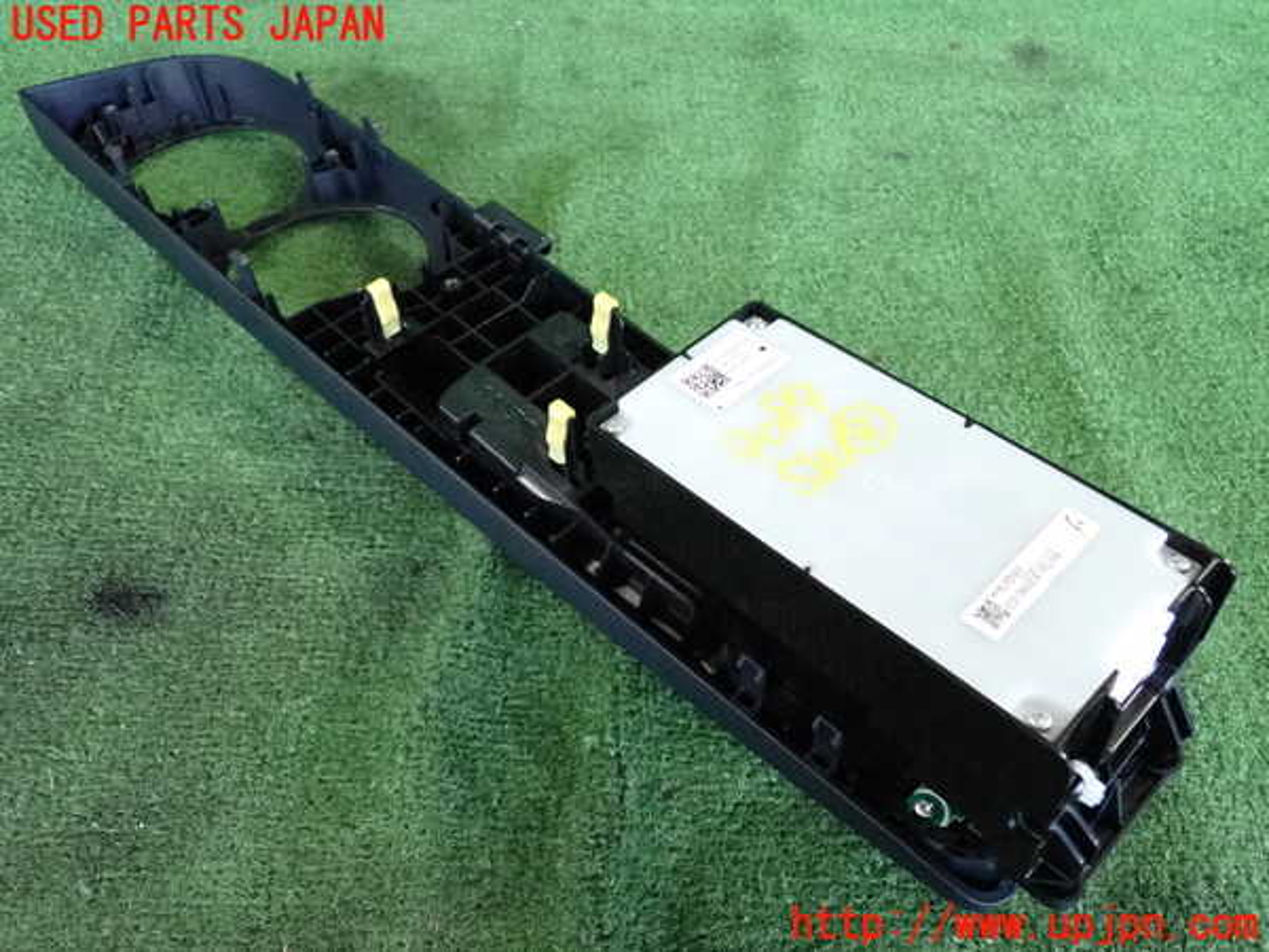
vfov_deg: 46.8
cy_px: 476
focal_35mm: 30
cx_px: 634
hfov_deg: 60.0
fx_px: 1100
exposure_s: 1/125
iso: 1600
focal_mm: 5.4
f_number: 2.3
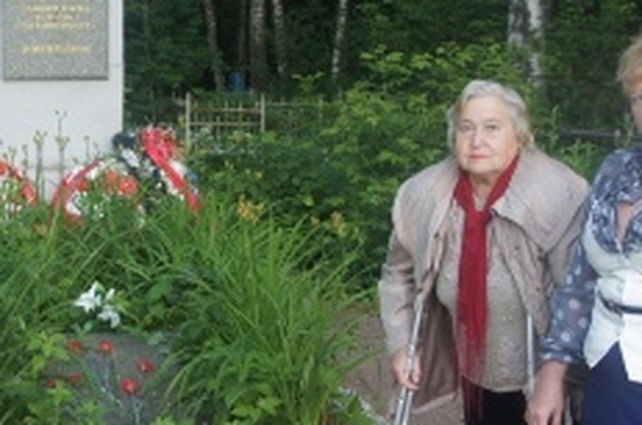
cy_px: 204
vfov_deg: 18.1
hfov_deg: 26.7
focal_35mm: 75
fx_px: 1336
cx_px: 161
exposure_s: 1/40
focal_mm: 23
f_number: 4
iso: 640
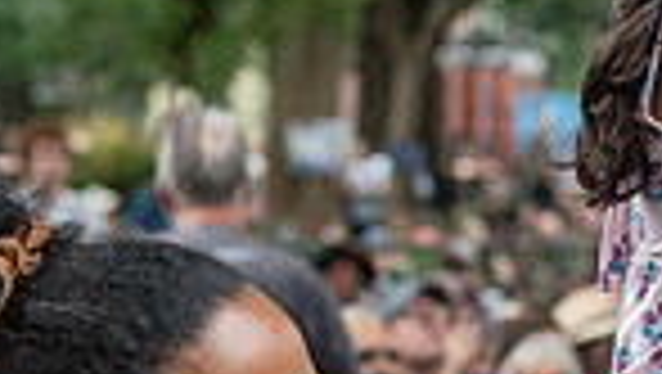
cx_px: 766
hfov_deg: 6.0
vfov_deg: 3.4
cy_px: 340
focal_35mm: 357
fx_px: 6272
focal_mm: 86
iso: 2000
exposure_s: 1/500
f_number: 5
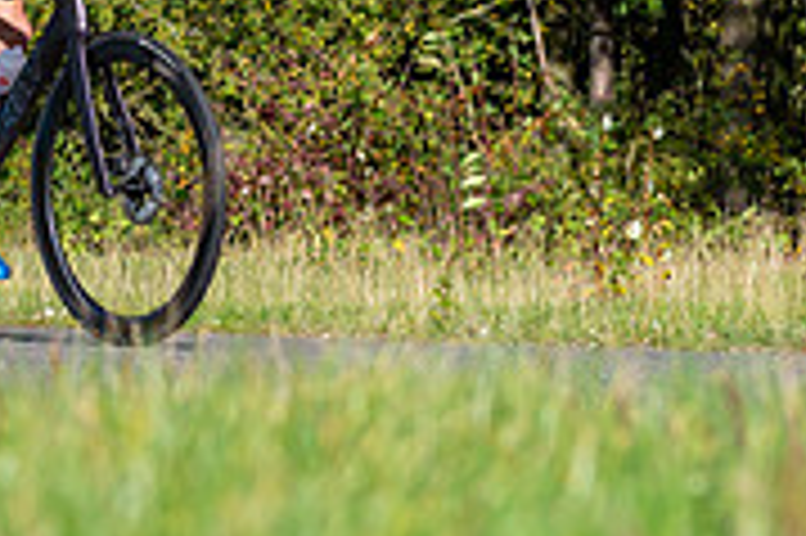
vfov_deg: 6.8
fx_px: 4496
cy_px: -88
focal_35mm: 201
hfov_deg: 10.1
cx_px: -198
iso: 200
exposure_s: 1/2000
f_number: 3.5
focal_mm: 62
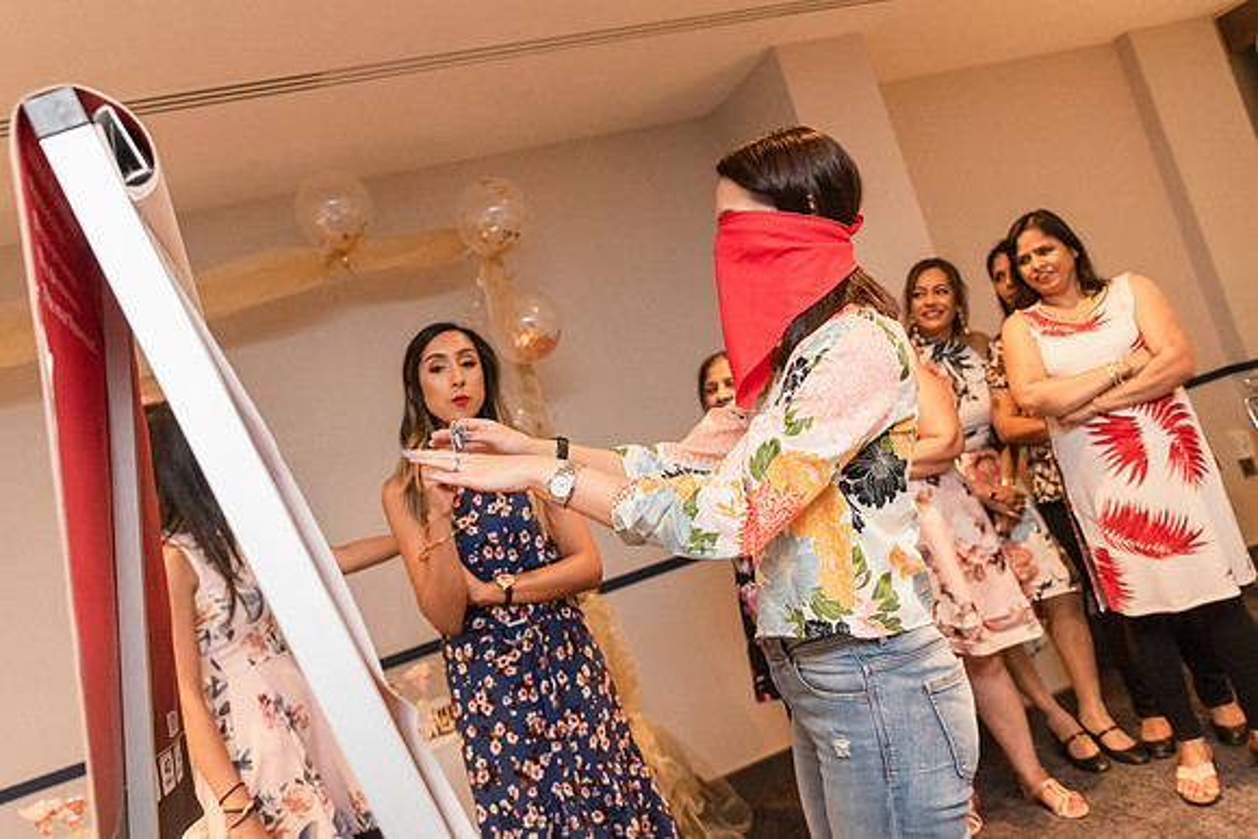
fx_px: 994
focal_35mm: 28
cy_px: 382
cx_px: 608
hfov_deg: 64.6
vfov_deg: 45.7
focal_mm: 26
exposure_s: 1/160
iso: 2500
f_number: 4
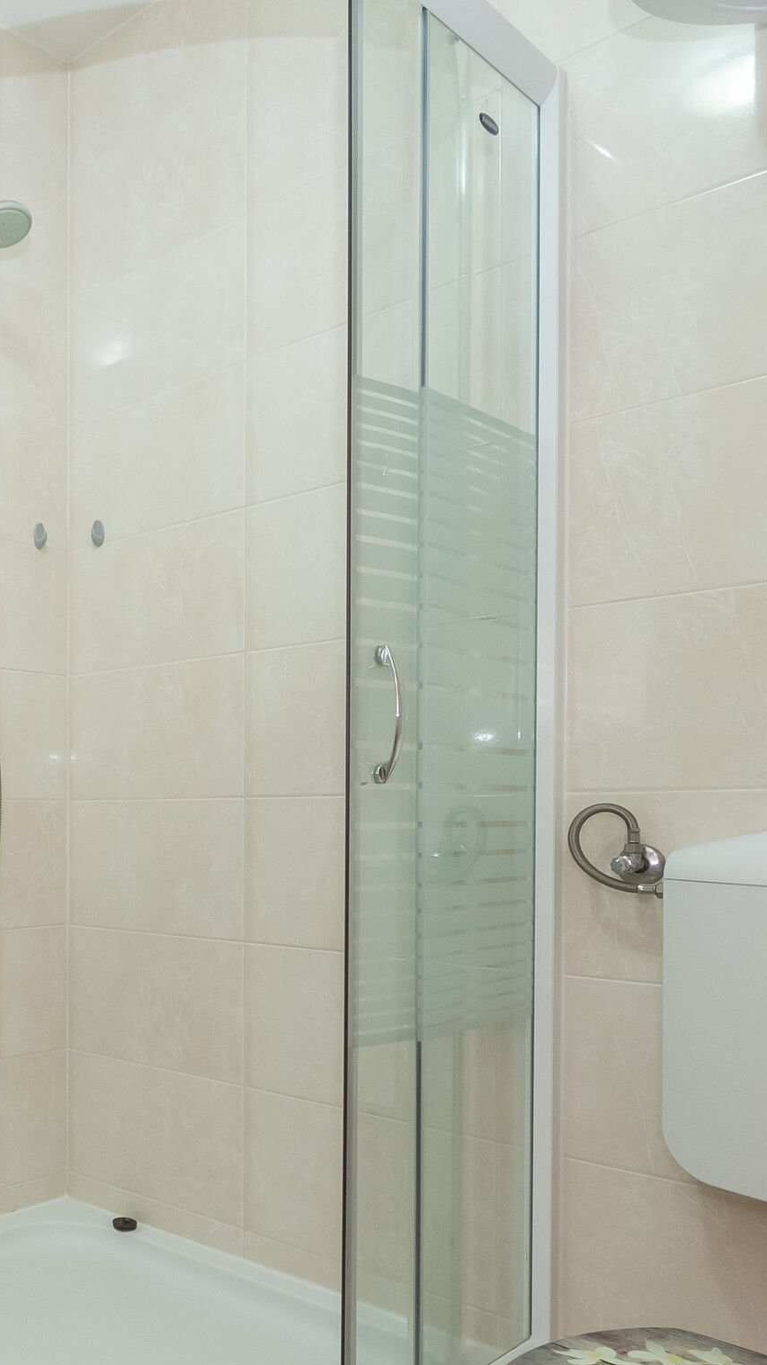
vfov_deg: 65.4
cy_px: 826
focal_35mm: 29
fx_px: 1049
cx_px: -231
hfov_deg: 31.2
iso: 560
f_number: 4
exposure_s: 1/60
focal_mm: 10
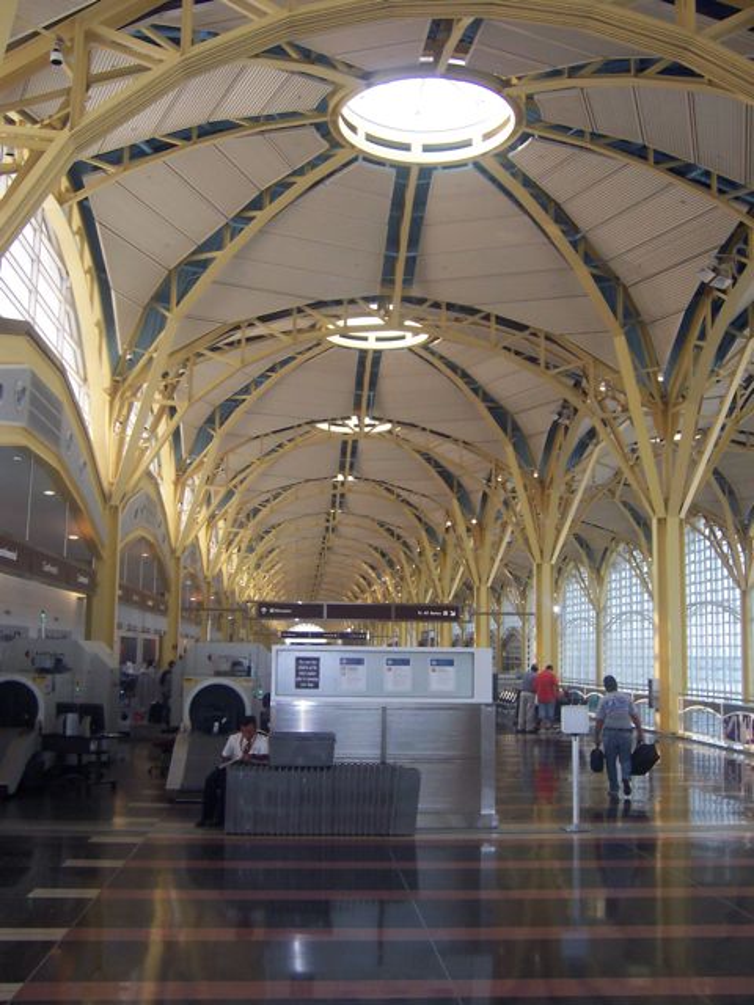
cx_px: 377
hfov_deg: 39.7
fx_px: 1046
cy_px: 502
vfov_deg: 51.4
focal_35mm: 36
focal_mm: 5.6
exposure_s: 1/60
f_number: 2.8
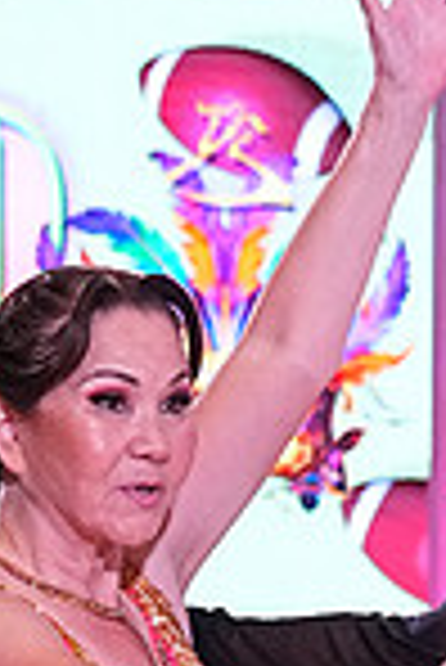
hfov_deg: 4.5
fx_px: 5673
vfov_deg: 6.6
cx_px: 426
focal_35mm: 306
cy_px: 1130
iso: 3200
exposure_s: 1/400
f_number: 4.5
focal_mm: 52
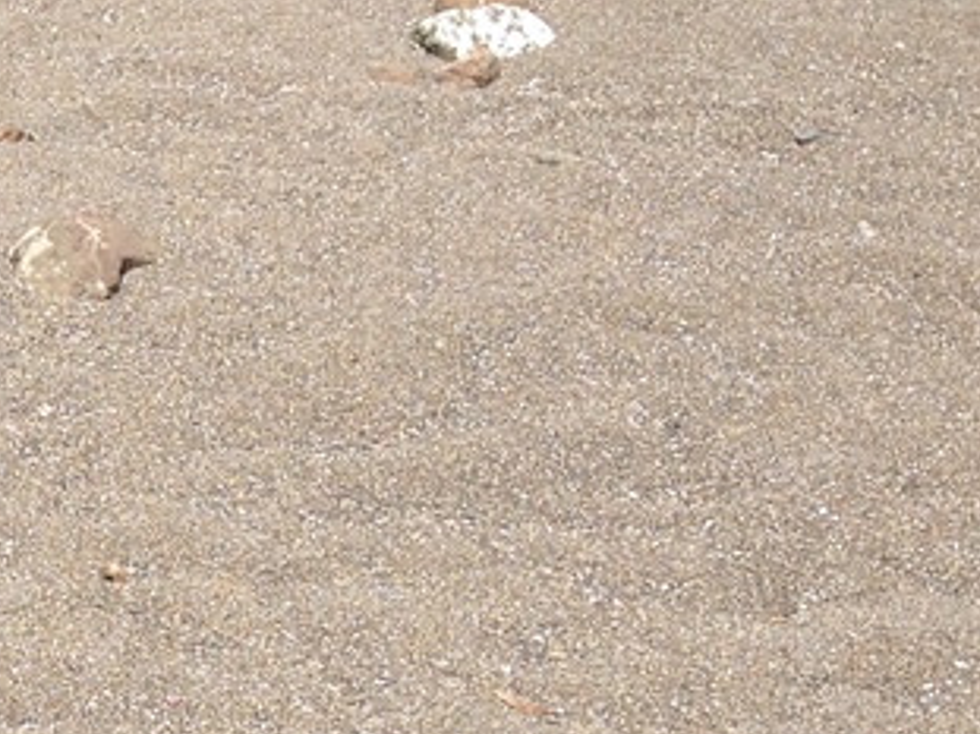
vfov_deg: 11.0
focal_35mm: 135
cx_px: -781
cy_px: 532
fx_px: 3820
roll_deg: -0.1
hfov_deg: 13.2
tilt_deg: -23.1
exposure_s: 1/2208
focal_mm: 4.28
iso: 50
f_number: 2.4
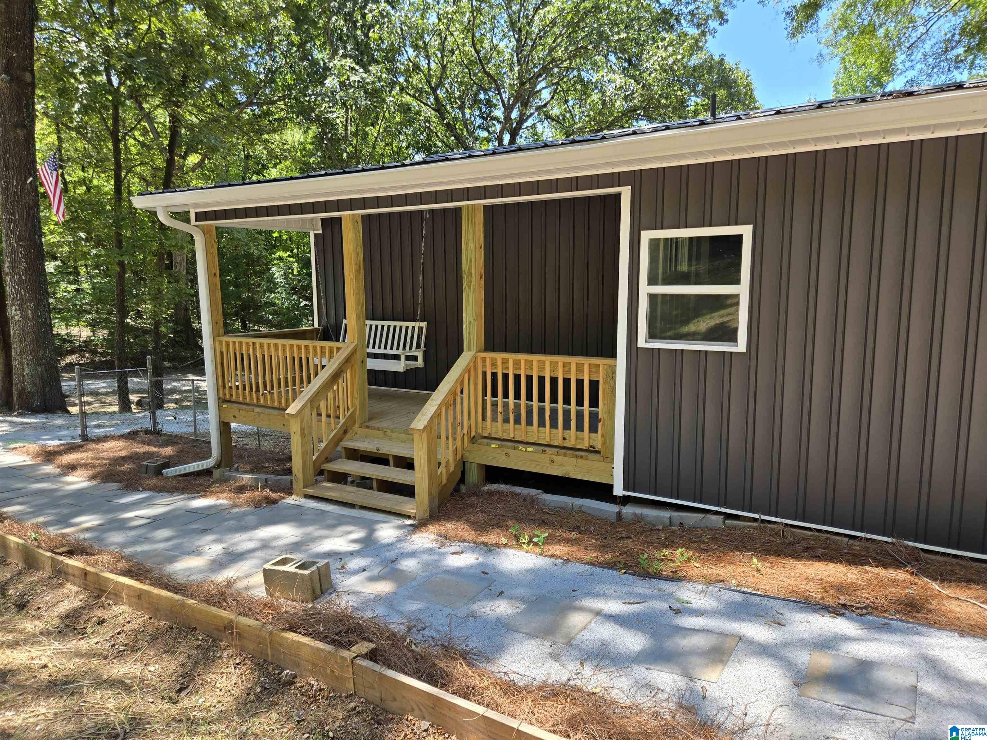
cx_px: 494
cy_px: 370
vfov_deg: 58.9
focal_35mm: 23
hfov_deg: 73.9
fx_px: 656
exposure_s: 1/458
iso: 25
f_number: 1.8
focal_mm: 5.4
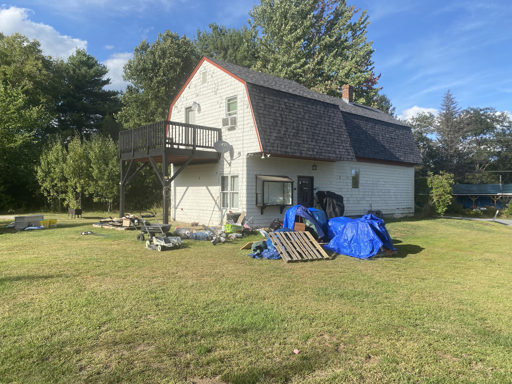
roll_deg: -0.8
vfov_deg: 53.1
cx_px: 256
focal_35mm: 26
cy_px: 192
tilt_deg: -0.6
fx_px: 385
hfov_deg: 67.3
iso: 32
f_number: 1.8
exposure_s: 1/1678
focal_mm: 4.25
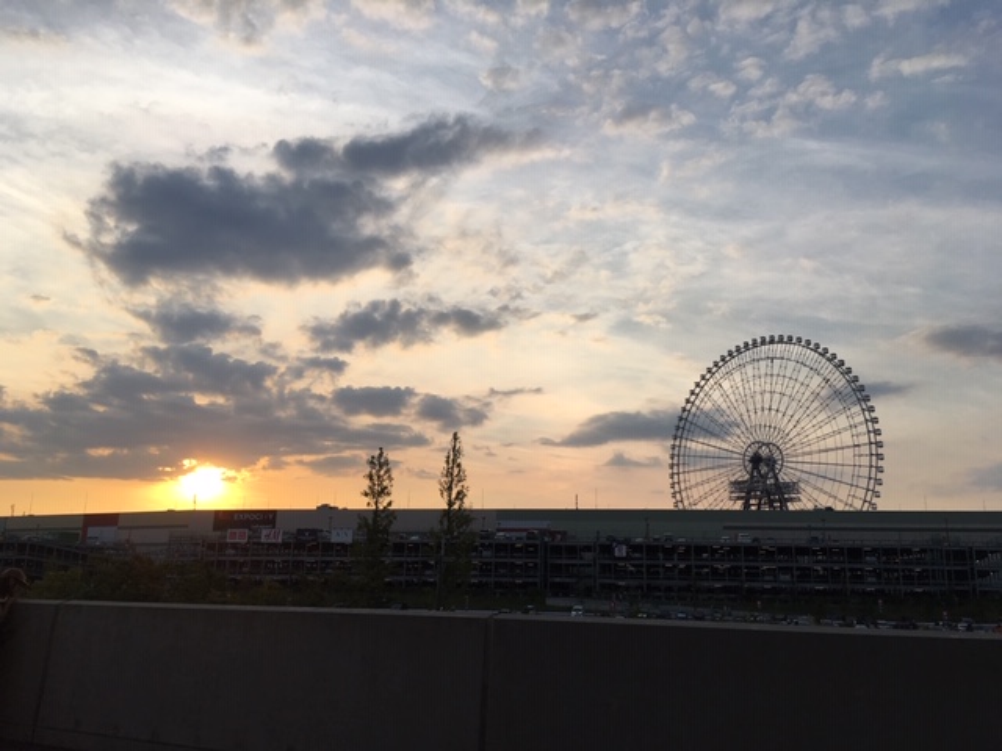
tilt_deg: +10.8
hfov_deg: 61.7
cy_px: 376
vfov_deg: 48.2
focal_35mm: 29
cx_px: 501
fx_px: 839
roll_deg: -1.1
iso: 25
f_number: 2.2
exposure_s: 1/1282
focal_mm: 4.15
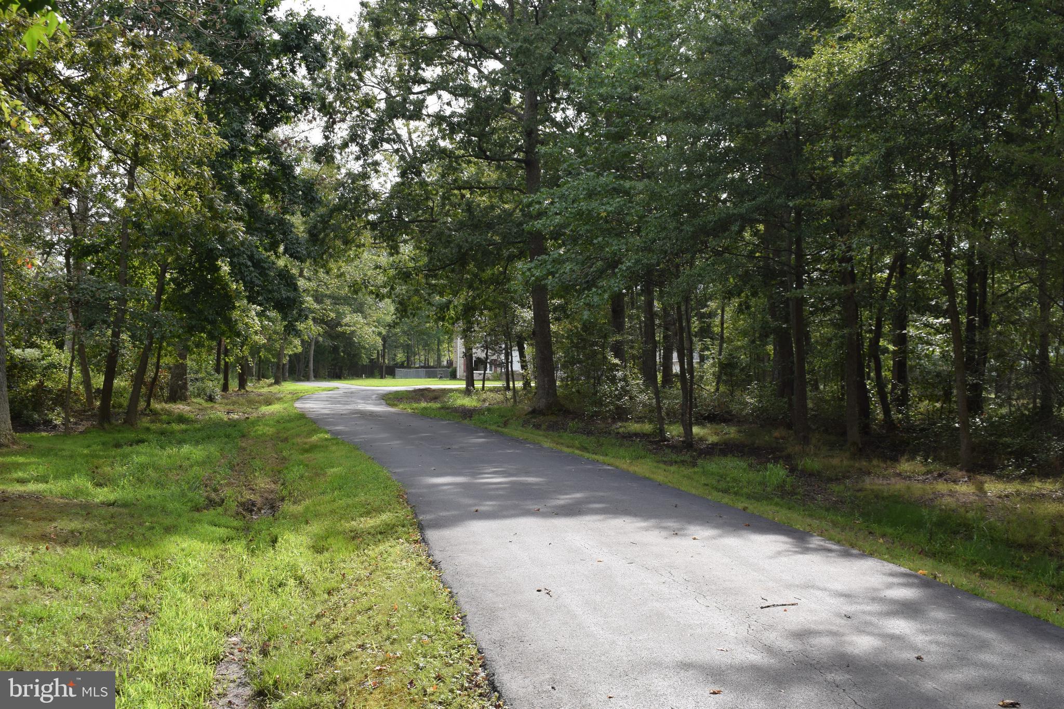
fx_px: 1108
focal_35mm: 38
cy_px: 354
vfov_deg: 35.5
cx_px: 532
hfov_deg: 51.3
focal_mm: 25
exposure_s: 1/250
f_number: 8
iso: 280
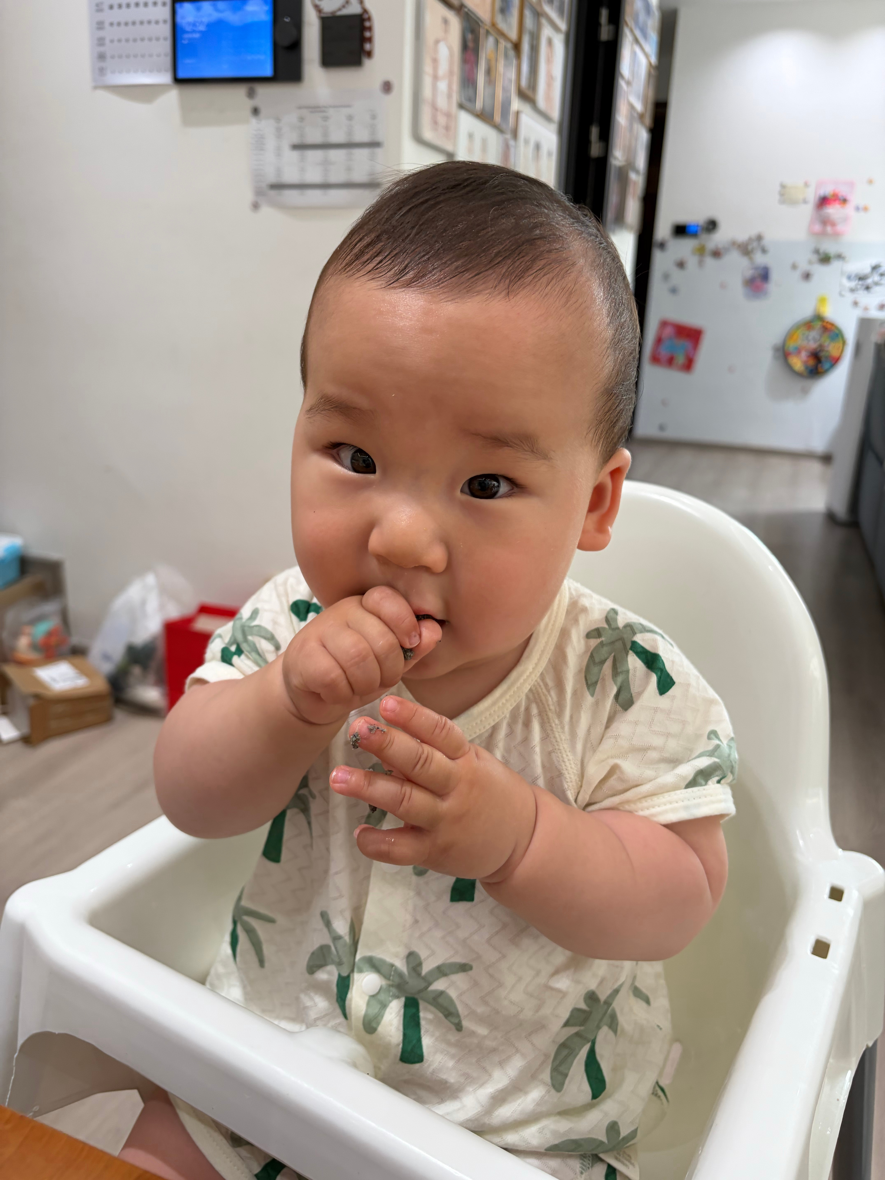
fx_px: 886
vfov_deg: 67.3
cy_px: 590
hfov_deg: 53.1
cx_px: 442
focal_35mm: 26
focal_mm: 5.96
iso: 125
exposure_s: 1/111
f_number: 1.6
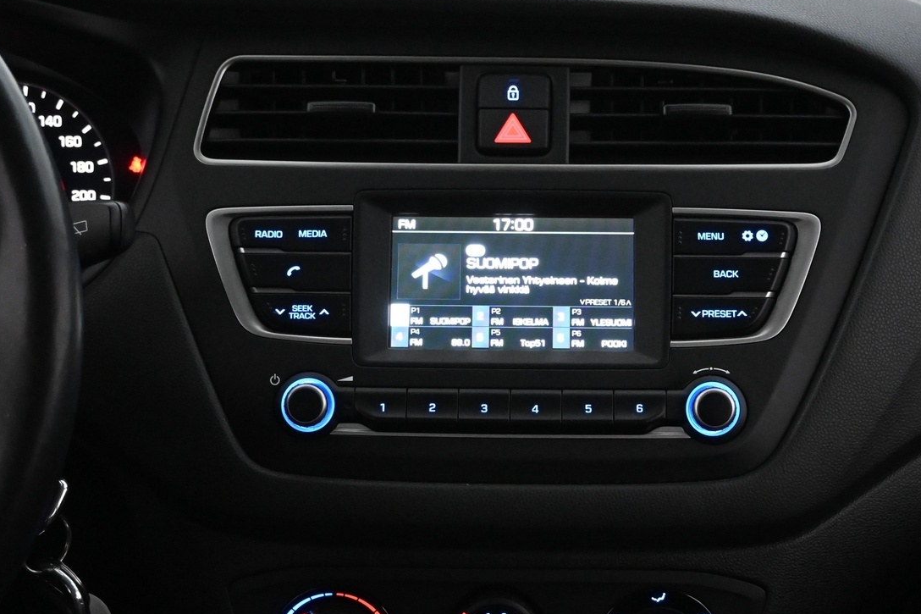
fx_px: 1714
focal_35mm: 67
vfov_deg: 20.2
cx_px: 515
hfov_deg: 30.1
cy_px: 418
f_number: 4.8
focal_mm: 30
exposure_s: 1/50
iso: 5600
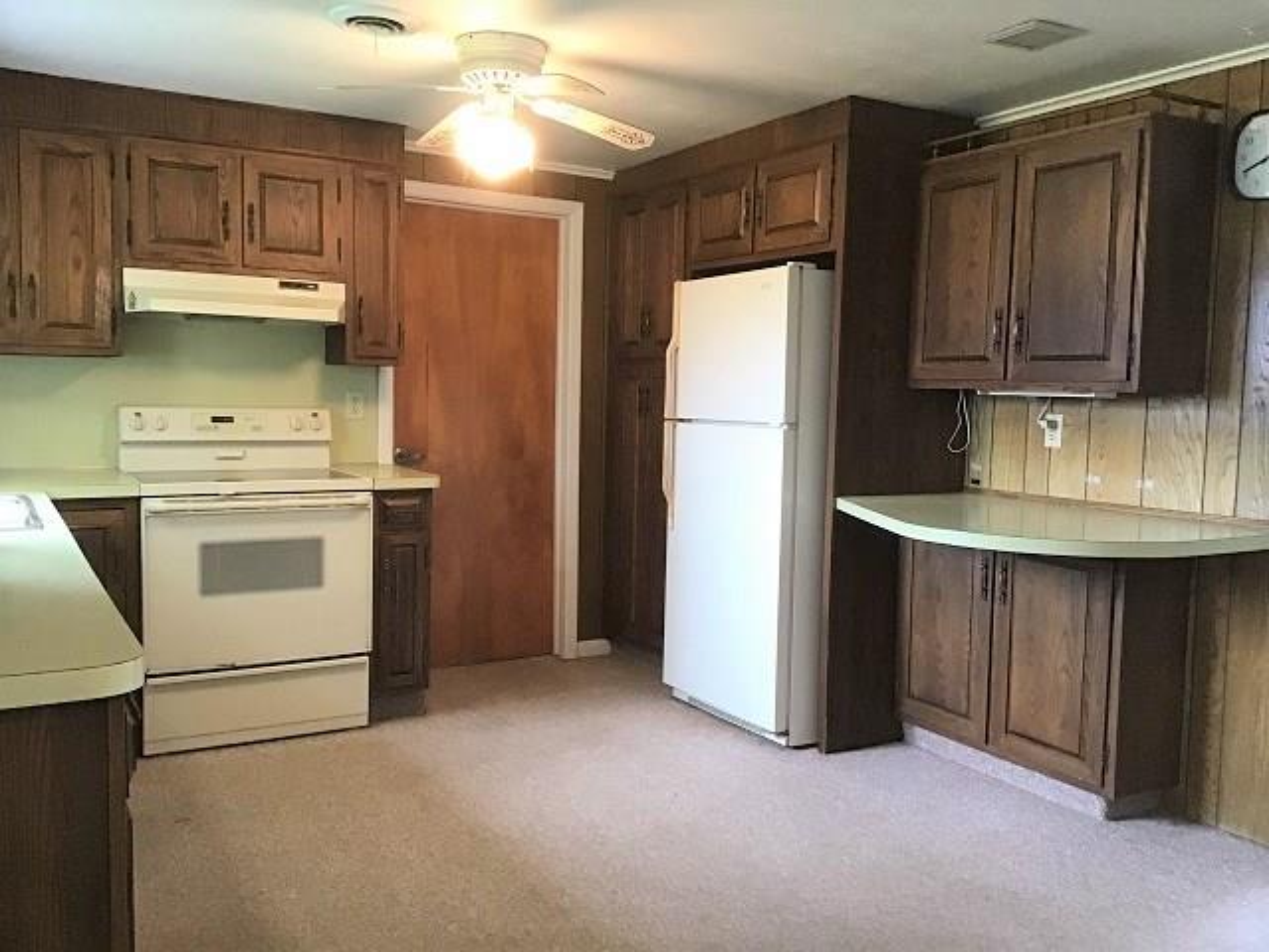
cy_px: 476
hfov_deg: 58.4
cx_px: 634
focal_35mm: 31
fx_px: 1136
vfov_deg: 45.4
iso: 160
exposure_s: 1/30
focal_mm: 3.3
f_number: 2.4
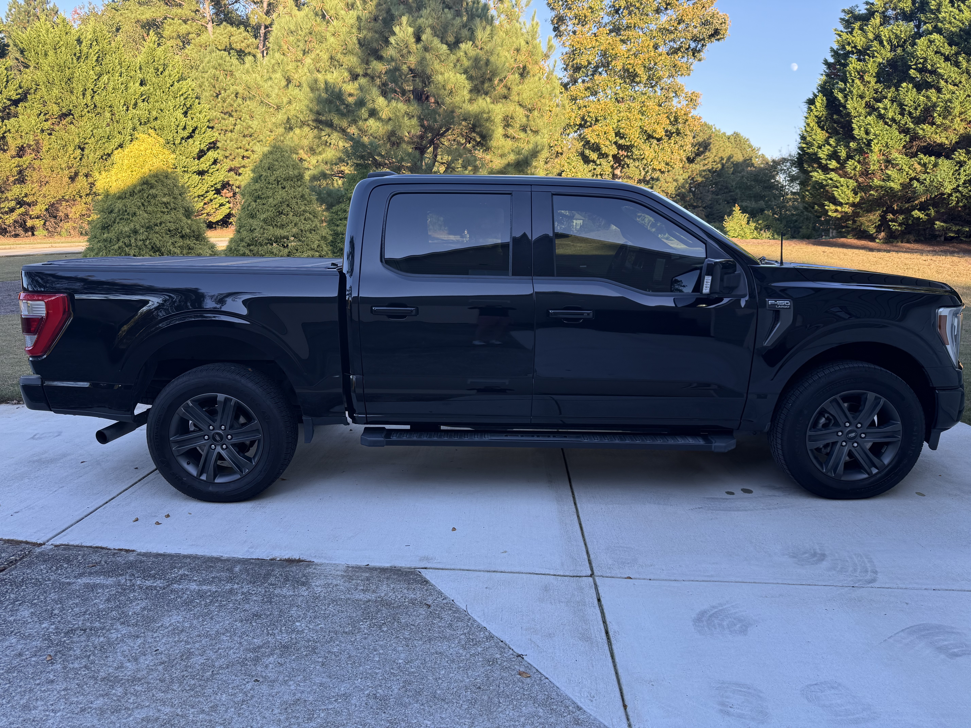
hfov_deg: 71.6
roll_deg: -1.8
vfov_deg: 56.8
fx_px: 673
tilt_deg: -11.4
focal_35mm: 24
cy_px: 364
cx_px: 486
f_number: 1.78
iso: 100
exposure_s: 1/407
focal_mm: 6.76
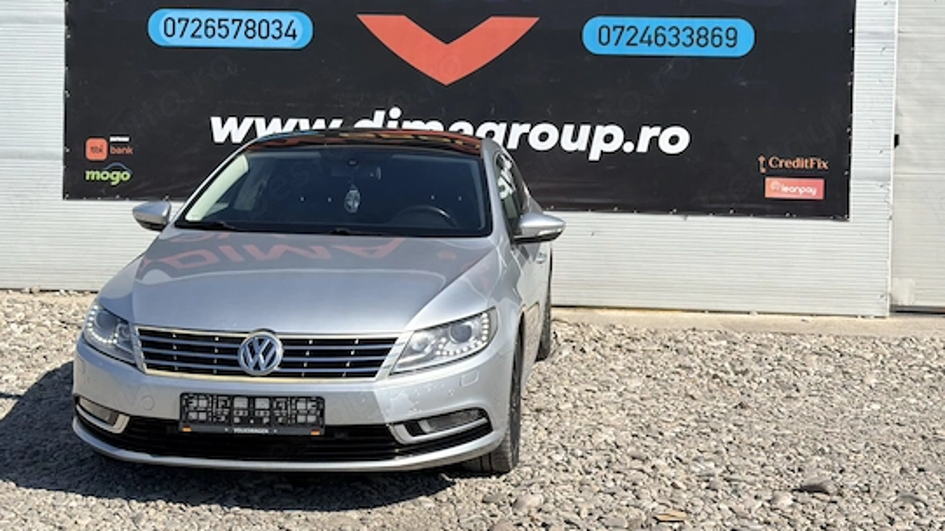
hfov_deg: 36.0
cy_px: 157
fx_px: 1453
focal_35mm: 58
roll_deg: -0.2
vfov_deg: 20.6
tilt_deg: -1.0
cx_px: 486
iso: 80
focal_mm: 6.76
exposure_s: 1/6024
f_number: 1.78
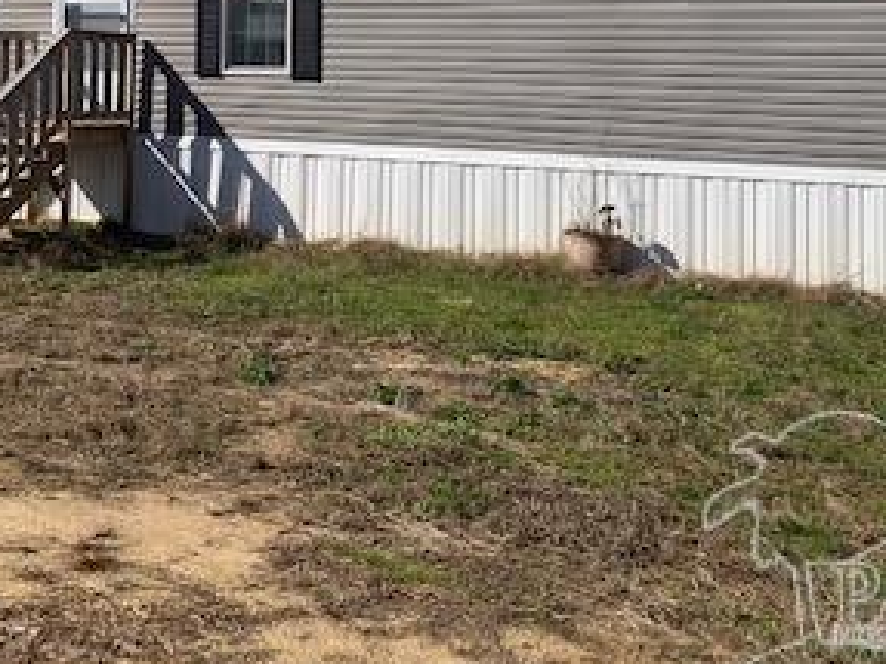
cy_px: 6
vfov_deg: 24.1
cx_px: 269
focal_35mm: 58
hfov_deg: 32.9
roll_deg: -1.5
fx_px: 1484
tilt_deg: +3.0
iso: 25
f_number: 1.8
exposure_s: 1/3401
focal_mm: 4.25
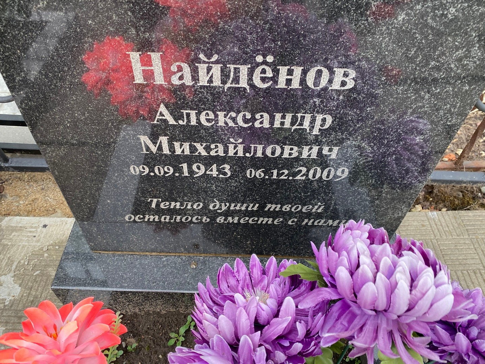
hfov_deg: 67.3
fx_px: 364
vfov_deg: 53.1
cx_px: 242
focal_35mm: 26
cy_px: 182
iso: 125
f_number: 1.8
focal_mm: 4.25
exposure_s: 1/121
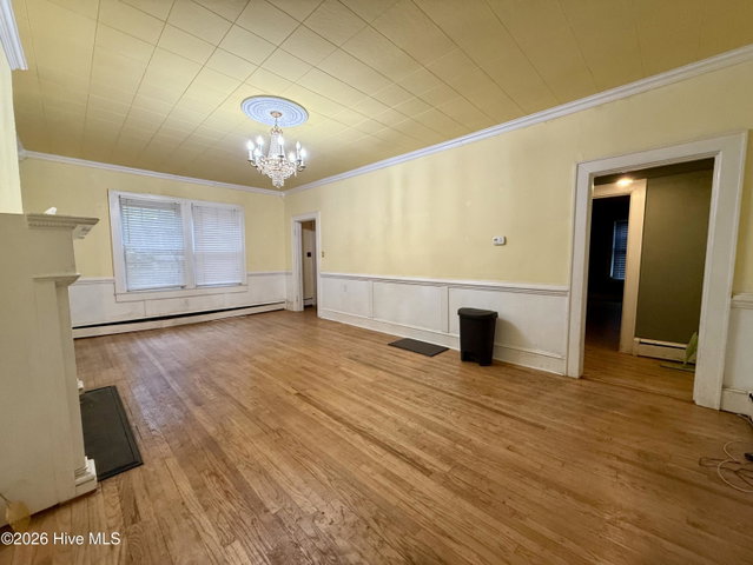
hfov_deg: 102.0
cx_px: 376
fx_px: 305
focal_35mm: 14
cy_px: 282
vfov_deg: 85.7
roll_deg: -0.3
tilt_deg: -4.6
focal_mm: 2.22
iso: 320
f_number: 2.2
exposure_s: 1/60
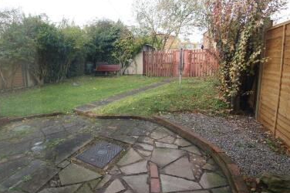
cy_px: 88
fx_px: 153
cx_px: 119
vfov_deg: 64.3
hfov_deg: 86.1
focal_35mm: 19
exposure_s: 1/40
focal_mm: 10
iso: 100
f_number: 5.6
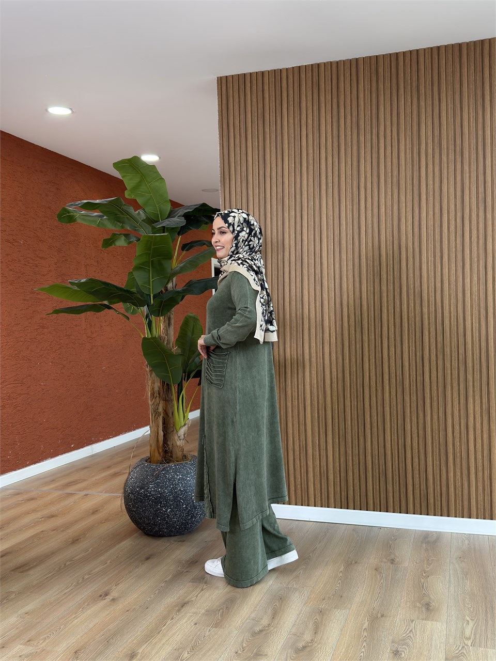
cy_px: 330
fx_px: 669
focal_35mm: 35
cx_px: 248
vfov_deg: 52.6
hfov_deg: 40.7
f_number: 1.78
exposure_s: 1/116
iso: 125
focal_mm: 6.76
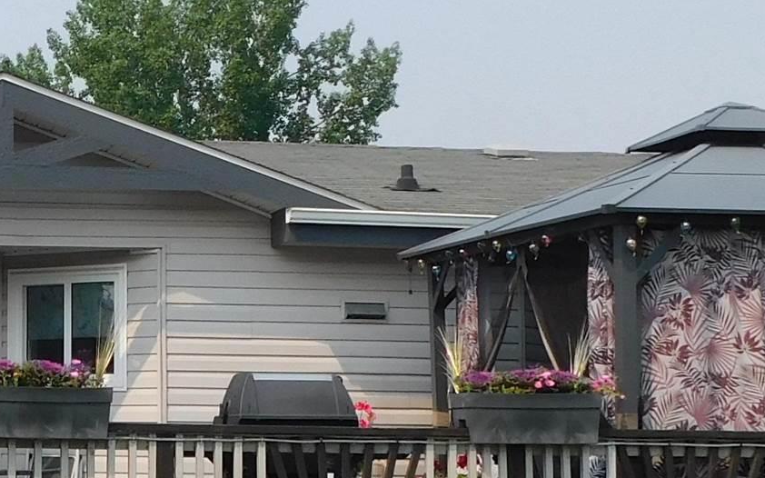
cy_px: 174
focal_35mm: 89
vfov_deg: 14.7
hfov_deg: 21.9
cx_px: -104
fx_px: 1855
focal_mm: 4
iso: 125
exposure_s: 1/500
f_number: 6
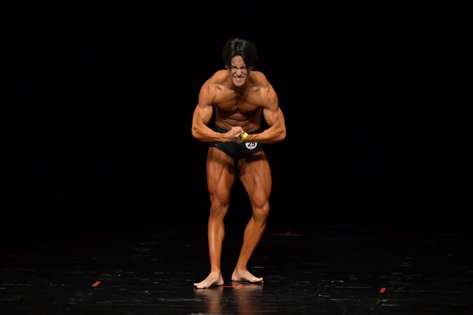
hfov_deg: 7.0
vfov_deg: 4.7
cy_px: 155
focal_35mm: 293
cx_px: 226
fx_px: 3849
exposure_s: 1/400
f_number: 5.6
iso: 4000
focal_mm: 180
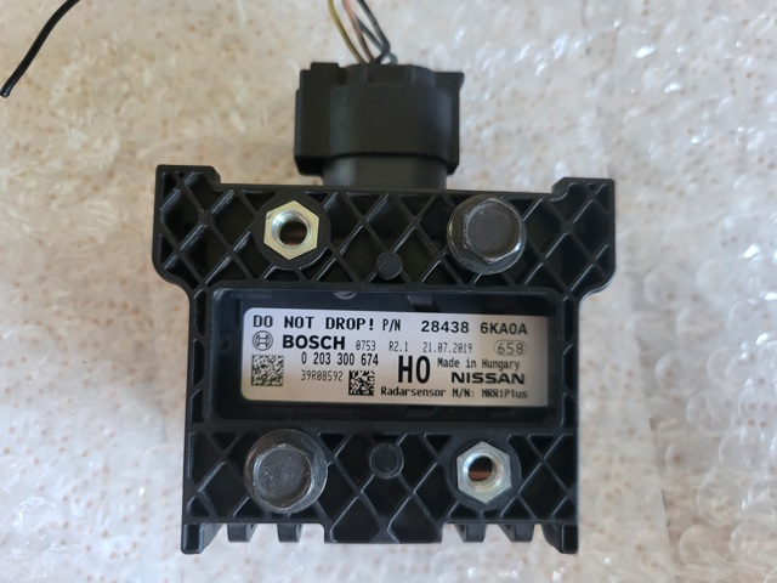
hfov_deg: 67.3
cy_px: 292
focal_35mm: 26
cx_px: 388
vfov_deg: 53.1
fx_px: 584
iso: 320
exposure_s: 1/50.3
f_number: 1.8
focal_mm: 5.4
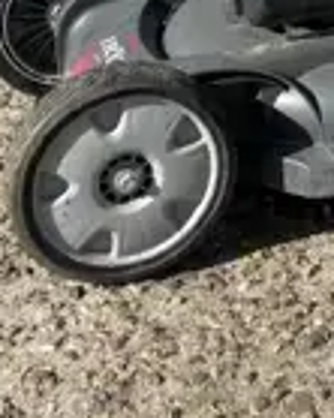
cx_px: 647
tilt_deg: -15.2
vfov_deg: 15.1
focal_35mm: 117
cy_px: -226
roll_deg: -1.4
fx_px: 1447
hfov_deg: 11.9
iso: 32
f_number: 1.6
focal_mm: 4.2
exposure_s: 1/3861
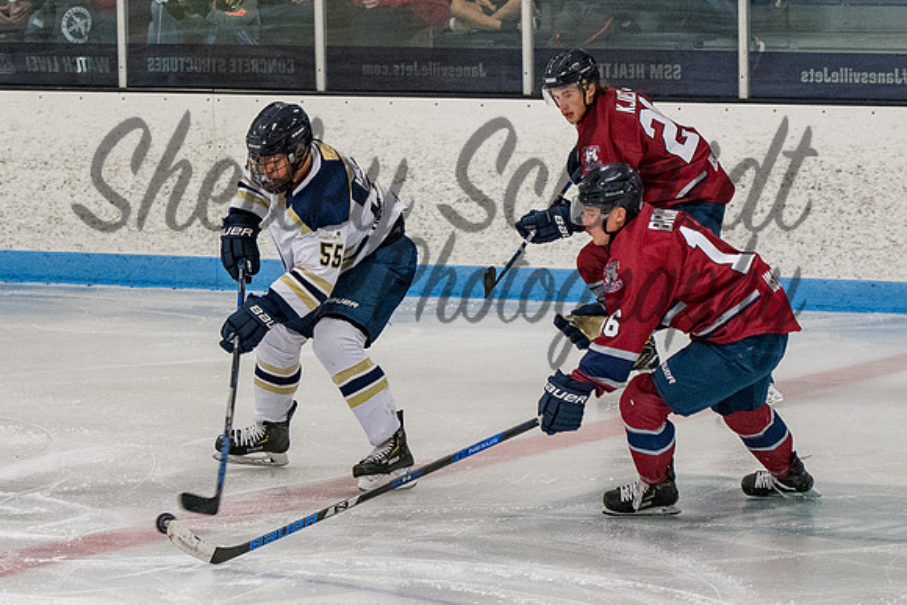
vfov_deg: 5.9
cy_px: 252
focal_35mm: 234
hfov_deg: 8.8
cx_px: 286
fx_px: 5907
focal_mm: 92
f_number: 3.5
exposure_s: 1/800
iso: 2500
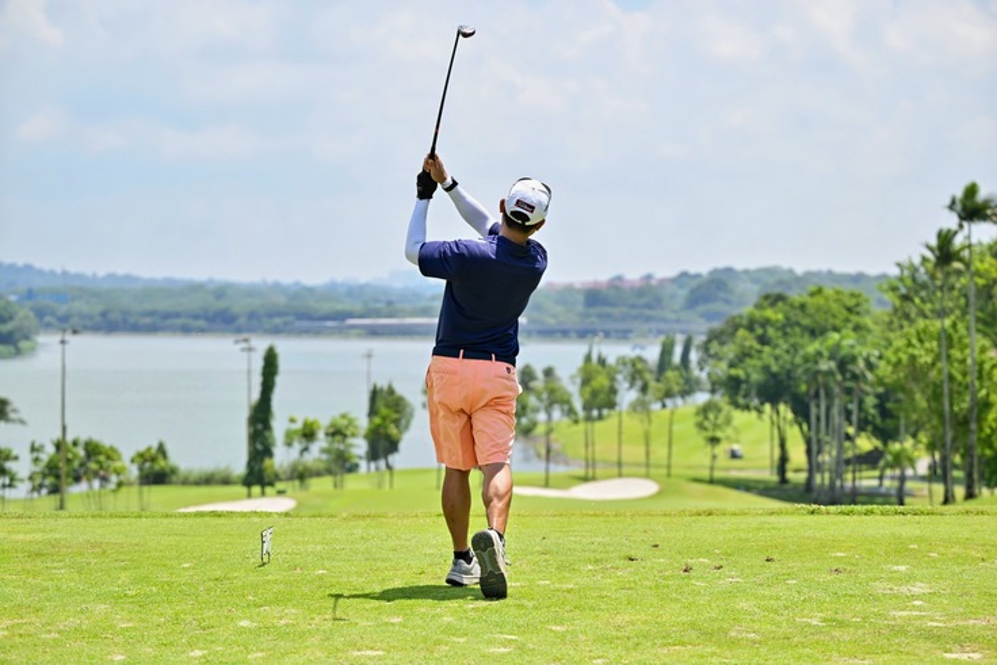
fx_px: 2410
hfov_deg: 23.4
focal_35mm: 87
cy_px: 332
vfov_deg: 15.7
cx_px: 498
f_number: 3.5
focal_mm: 87
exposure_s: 1/3200
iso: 250
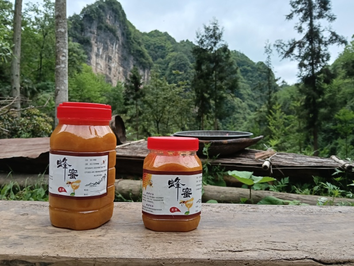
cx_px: 177
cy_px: 133
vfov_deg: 51.4
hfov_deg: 65.3
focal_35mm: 27
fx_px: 276
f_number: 1.8
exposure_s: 1/100
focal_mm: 3.98
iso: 80
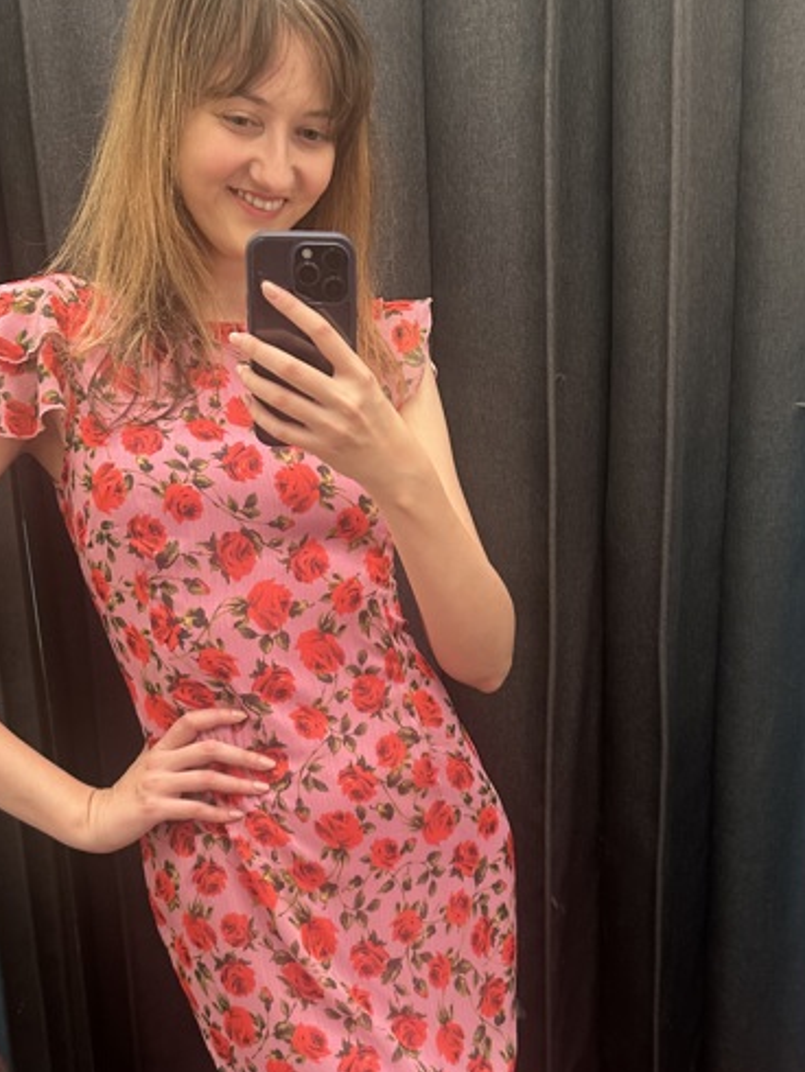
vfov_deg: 41.6
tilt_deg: -15.1
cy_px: 708
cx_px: 497
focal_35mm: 45
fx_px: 1394
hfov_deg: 32.1
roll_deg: +1.1
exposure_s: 1/50
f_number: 1.78
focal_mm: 6.86
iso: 160
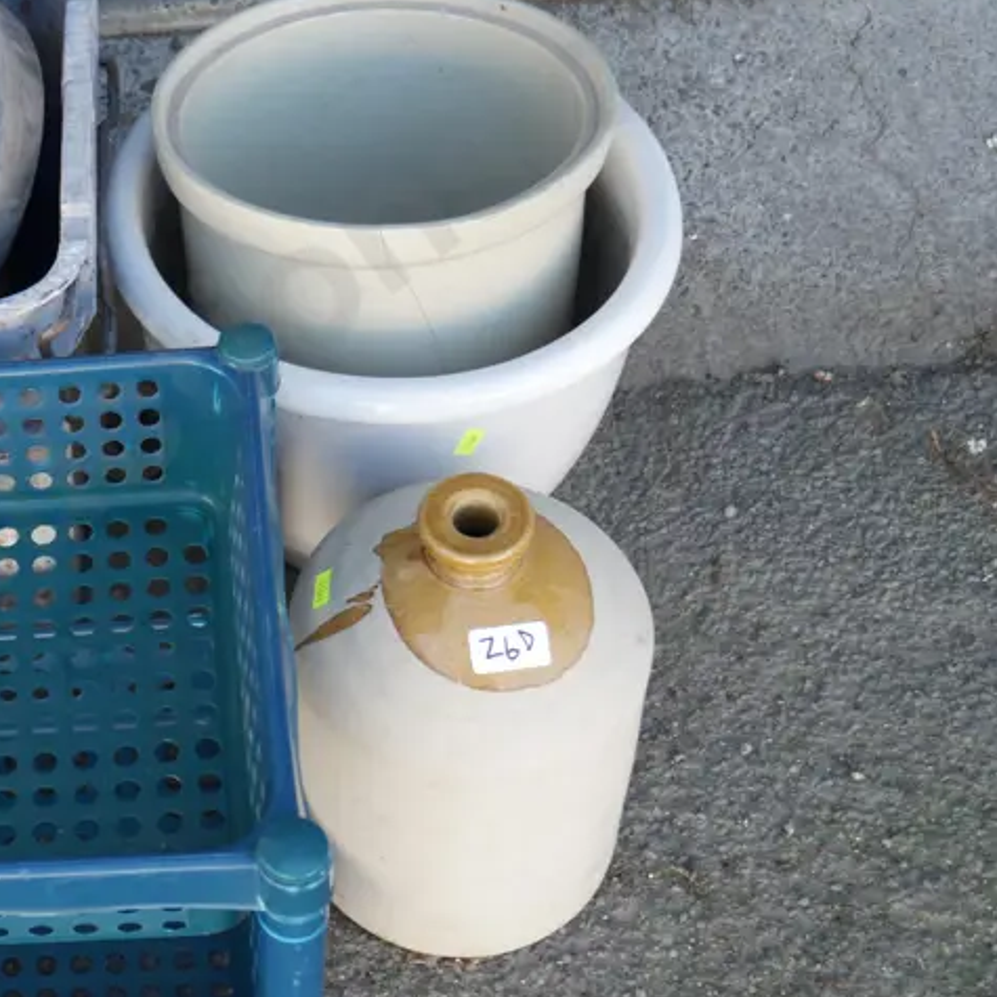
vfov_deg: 28.2
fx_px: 1988
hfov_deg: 27.0
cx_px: 59
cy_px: 484
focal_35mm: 61
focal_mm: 16
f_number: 3.6
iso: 200
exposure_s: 1/125
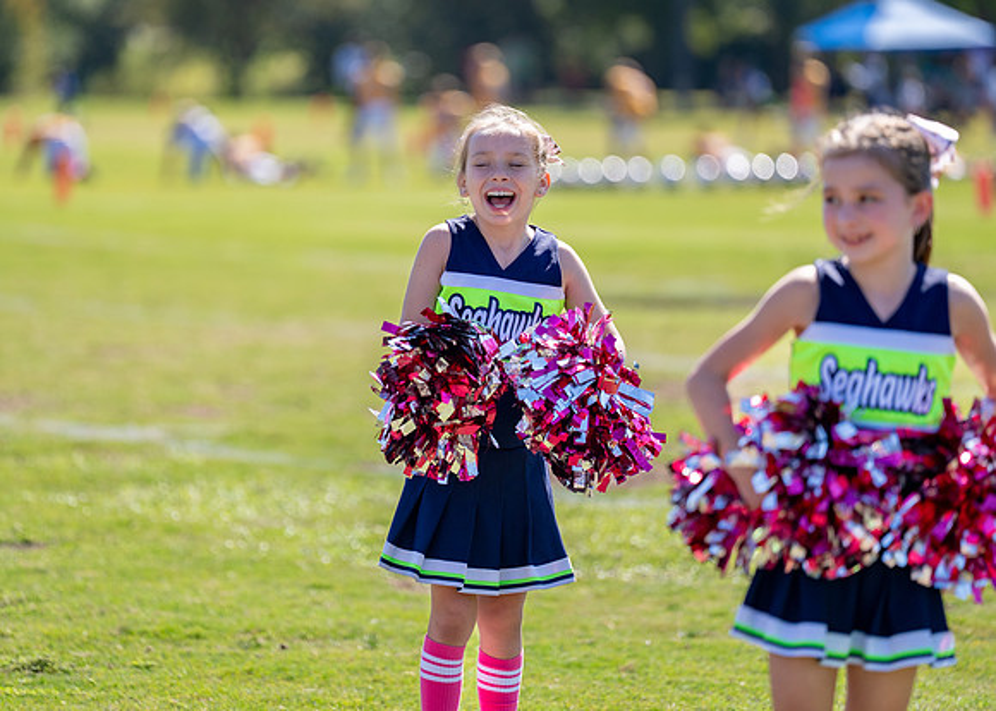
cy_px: 283
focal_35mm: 237
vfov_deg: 6.1
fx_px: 6690
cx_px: 416
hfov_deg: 8.5
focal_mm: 182
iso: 200
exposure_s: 1/2000
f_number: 2.8
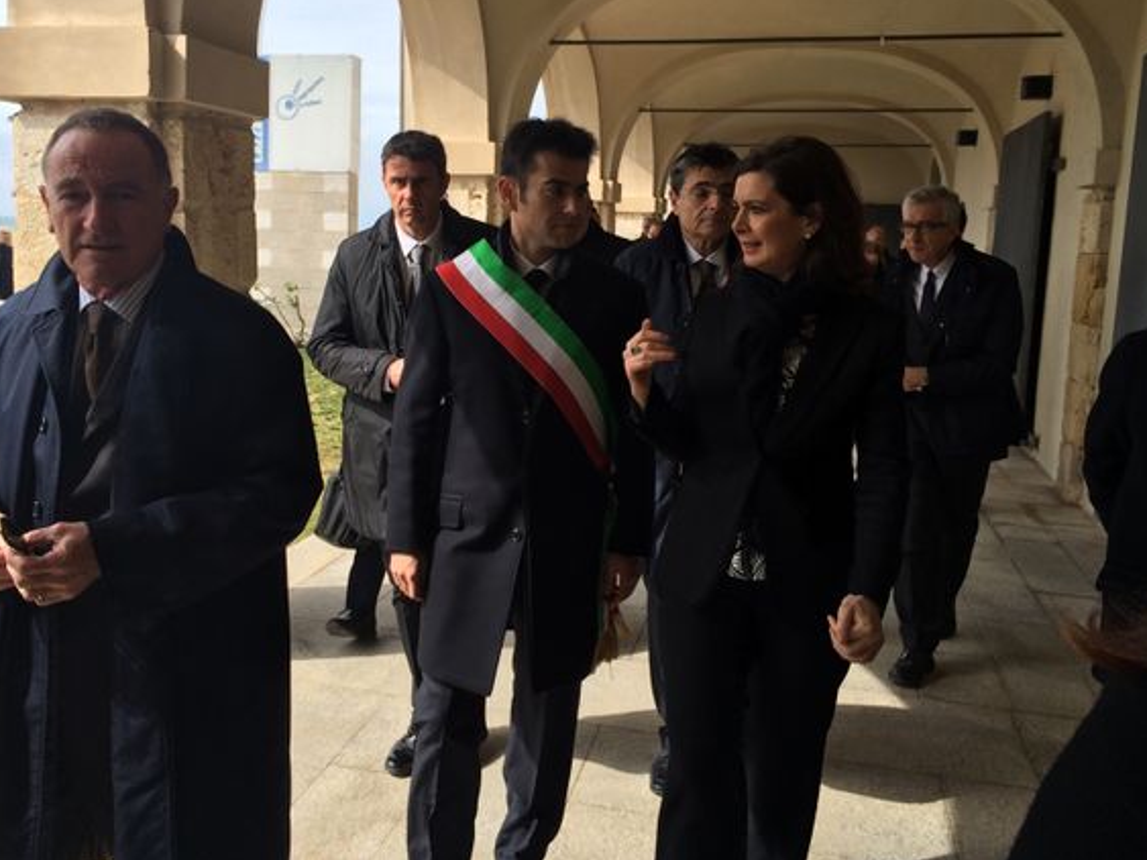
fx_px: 1126
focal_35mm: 34
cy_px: 362
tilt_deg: -8.8
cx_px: 509
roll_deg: -2.0
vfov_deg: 41.7
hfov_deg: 53.8
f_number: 2.2
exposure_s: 1/838
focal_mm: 4.15
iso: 32
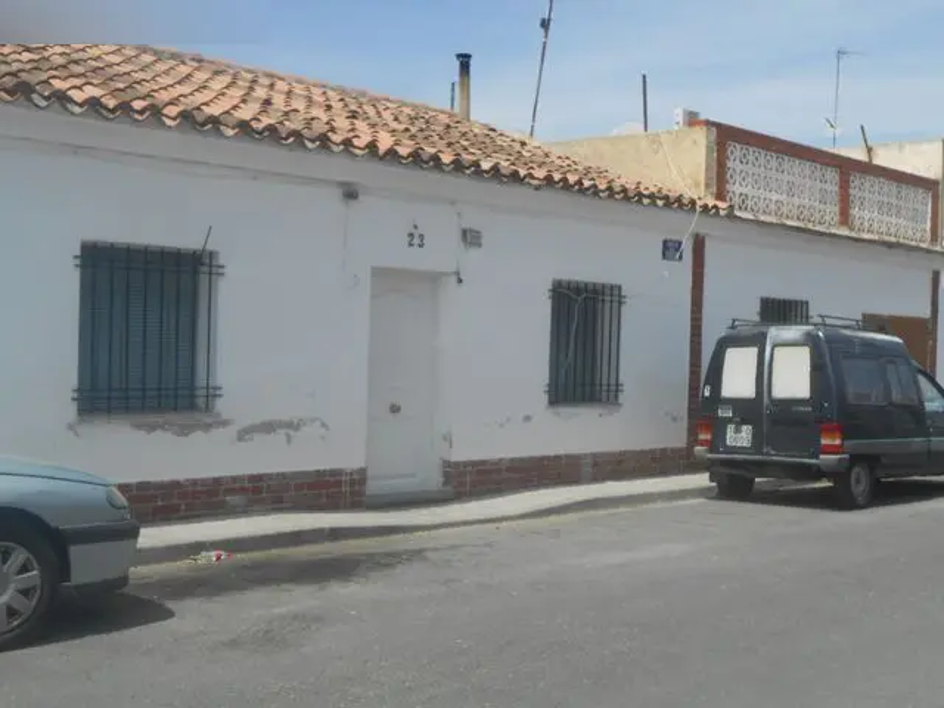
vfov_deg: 32.9
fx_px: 1200
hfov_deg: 42.9
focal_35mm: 44
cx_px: 472
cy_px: 354
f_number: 4.5
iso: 80
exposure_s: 1/800
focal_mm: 7.8
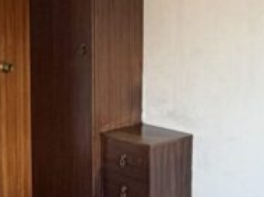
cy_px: 64
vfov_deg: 19.3
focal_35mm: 76
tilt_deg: -6.3
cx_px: 115
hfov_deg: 25.7
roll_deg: +0.2
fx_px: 579
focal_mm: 2.22
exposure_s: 1/100
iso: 160
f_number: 2.2
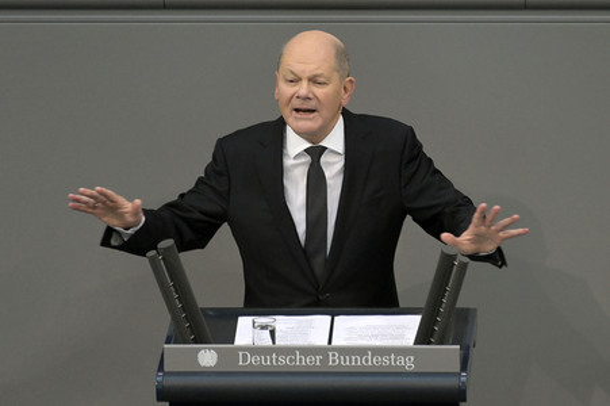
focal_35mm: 500
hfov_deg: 4.1
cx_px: 305
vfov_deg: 2.7
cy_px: 203
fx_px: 8466
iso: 10000
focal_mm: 500
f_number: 5.6
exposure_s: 1/320
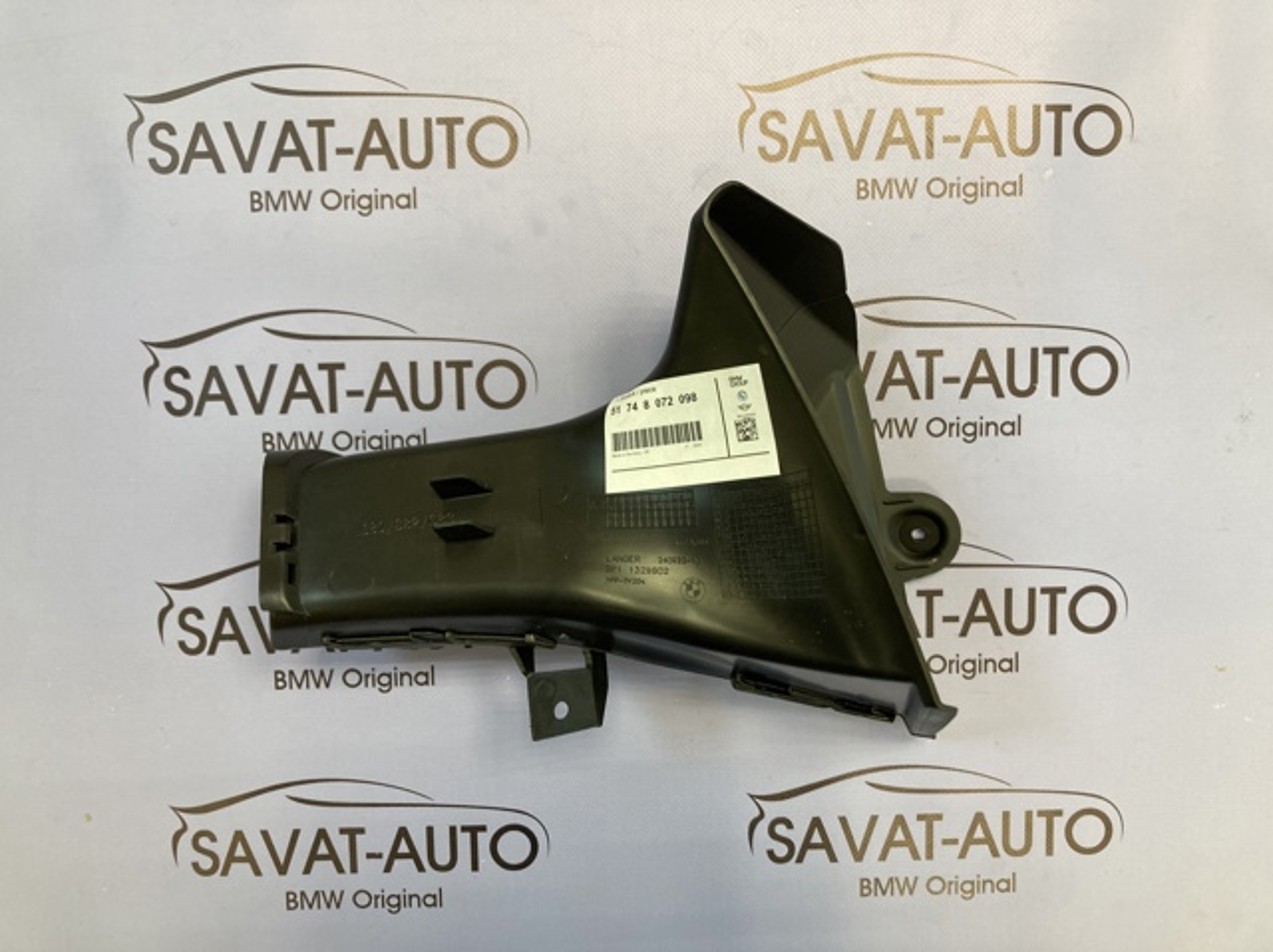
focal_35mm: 28
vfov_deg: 49.7
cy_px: 476
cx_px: 636
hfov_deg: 63.5
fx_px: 1029
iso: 80
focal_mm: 3.99
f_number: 1.8
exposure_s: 1/61
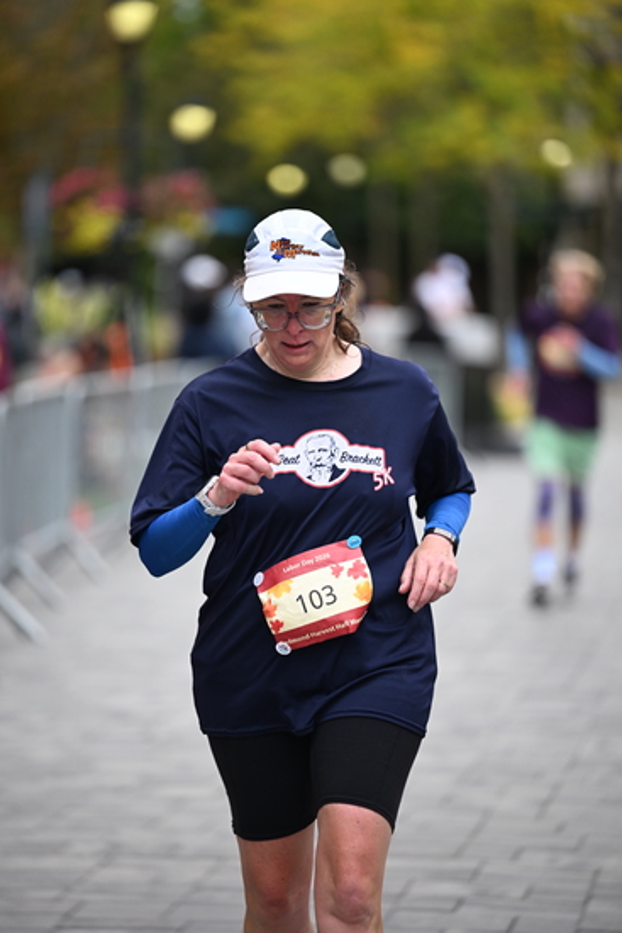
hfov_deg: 7.9
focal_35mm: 175
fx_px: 4532
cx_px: 311
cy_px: 466
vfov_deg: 11.7
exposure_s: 1/2500
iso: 640
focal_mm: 175
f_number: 2.8
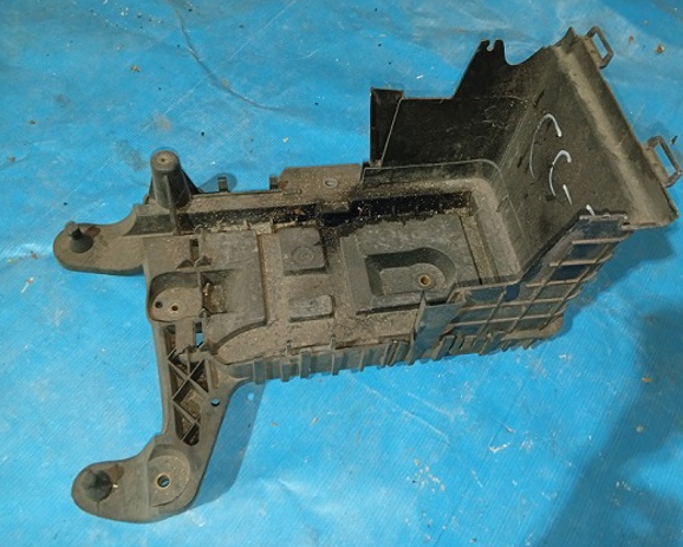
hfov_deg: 62.1
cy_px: 268
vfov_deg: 51.6
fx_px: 566
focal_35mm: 28
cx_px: 362
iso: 1024
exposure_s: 1/20
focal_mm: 3.96
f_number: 1.8
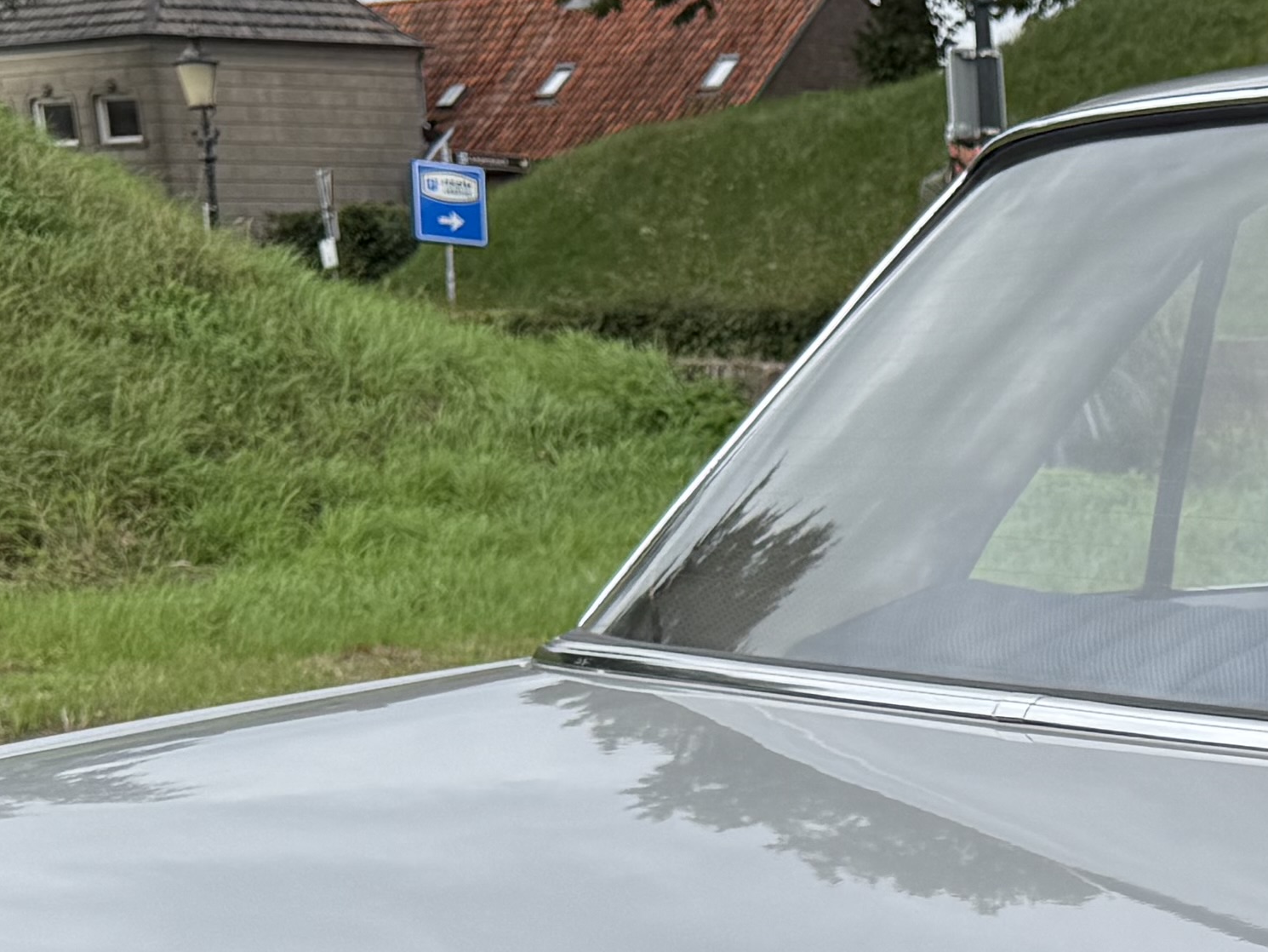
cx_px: 1572
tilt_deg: -15.3
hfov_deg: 19.9
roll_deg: +0.4
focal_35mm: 92
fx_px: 3371
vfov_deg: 15.0
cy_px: 1373
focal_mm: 6.76
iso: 80
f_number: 1.78
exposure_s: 1/1770
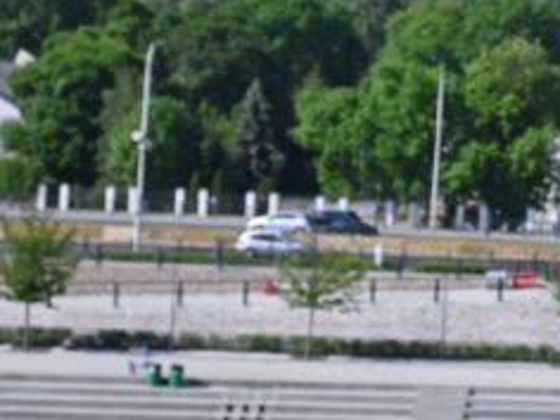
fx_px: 2477
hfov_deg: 11.7
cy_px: 68
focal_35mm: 153
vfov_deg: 9.7
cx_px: 1063
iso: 100
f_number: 7.1
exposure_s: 1/400
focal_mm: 24.5
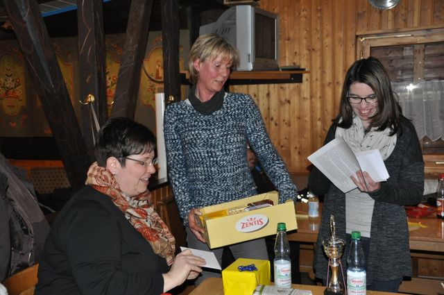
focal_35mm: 42
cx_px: 222
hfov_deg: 46.5
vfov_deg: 31.8
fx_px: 517
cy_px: 148
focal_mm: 28
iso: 800
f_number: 4
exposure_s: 1/60
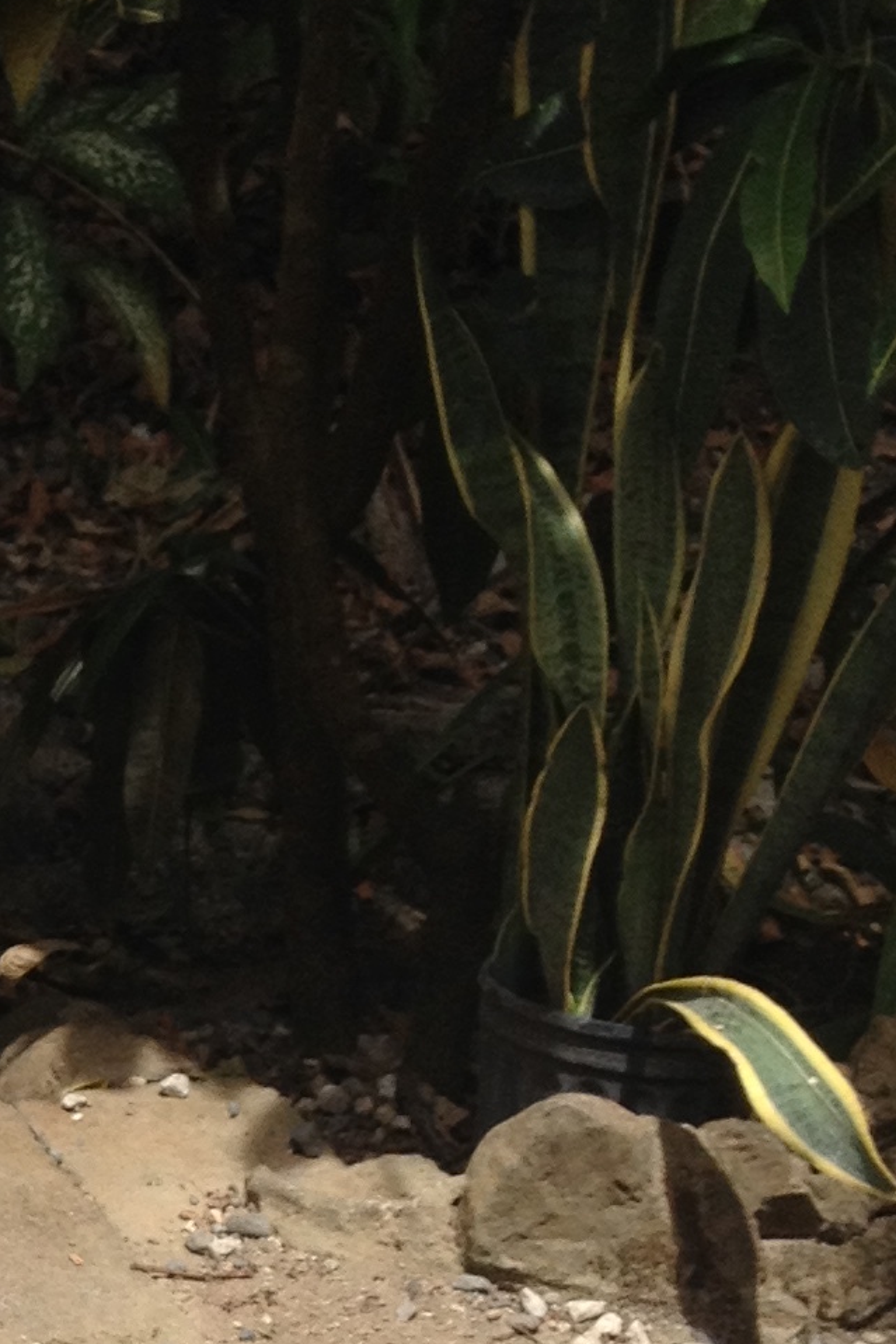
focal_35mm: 124
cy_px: 1752
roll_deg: +5.0
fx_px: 4627
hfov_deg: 10.5
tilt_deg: -37.4
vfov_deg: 15.7
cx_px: -596
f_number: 2.4
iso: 50
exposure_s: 1/778
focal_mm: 4.28
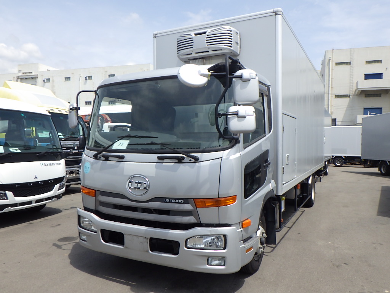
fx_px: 315
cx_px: 195
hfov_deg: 63.4
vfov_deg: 49.7
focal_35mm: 28
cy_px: 146
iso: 125
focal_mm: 5
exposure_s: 1/1000
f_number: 4.2
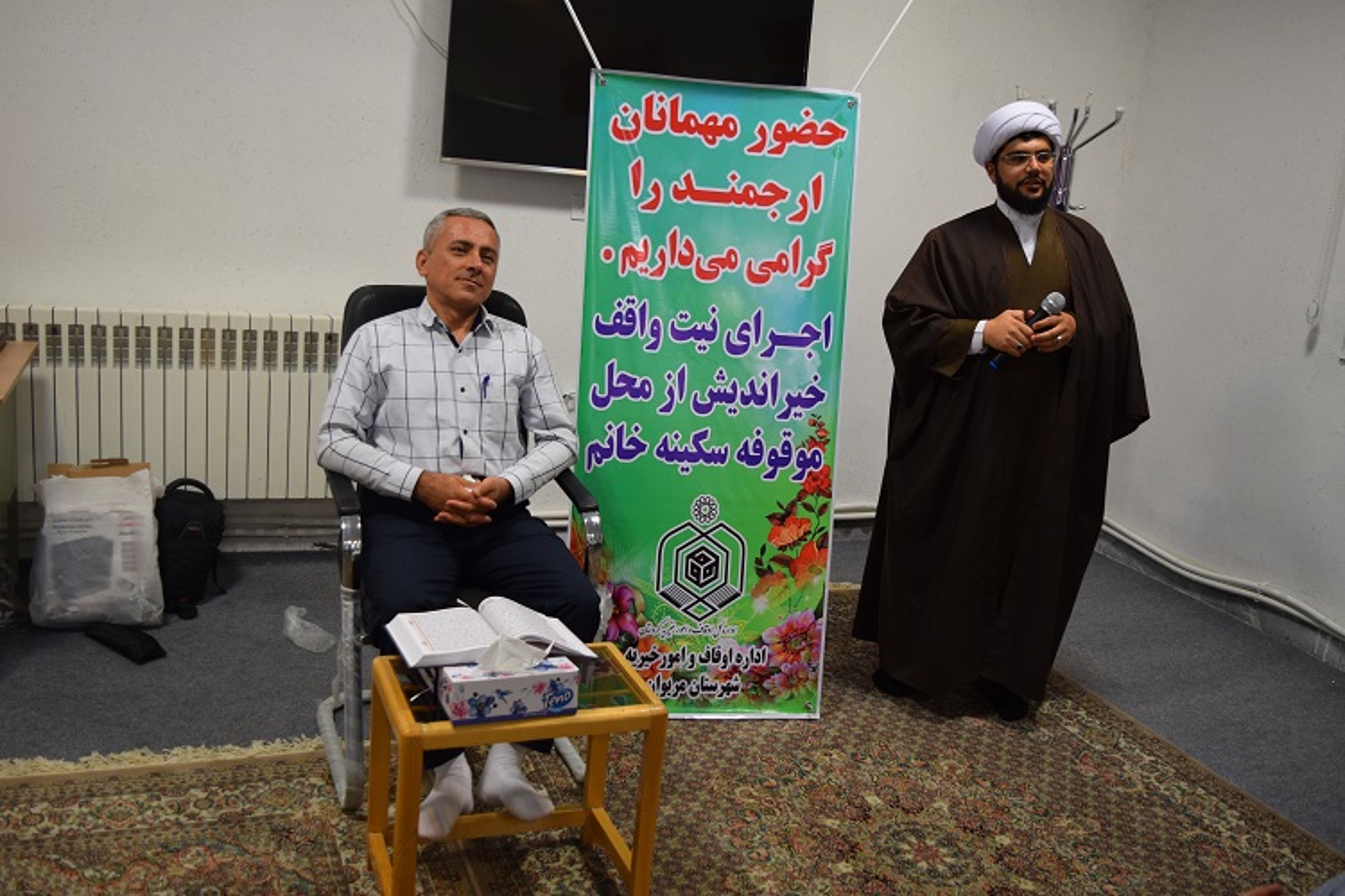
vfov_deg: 40.0
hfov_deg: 57.2
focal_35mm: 33
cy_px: 448
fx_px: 1233
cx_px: 672
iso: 500
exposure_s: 1/60
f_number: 4
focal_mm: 22
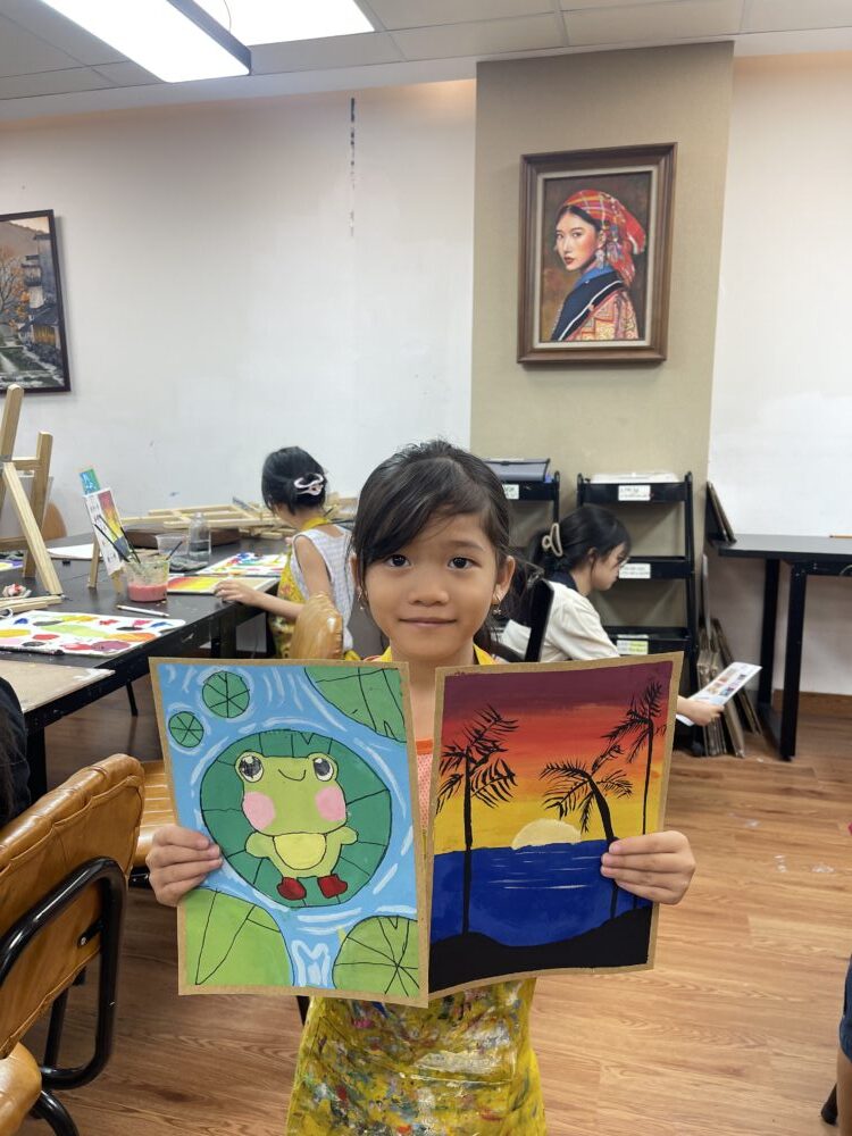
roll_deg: -0.6
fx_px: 820
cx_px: 426
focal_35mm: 25
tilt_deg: -9.3
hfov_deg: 54.9
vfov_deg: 69.4
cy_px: 568
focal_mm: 5.1
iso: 100
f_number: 1.6
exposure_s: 1/121
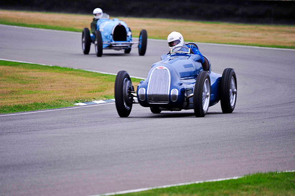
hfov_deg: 4.1
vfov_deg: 2.7
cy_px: 98
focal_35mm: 500
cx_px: 148
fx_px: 4095
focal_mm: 500
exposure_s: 1/250
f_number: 8
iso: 800
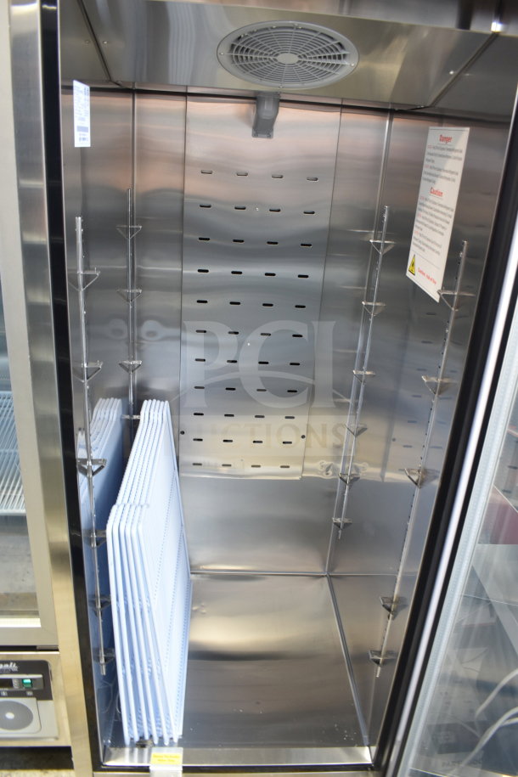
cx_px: 259
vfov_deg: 67.4
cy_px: 388
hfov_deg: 47.9
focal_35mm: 27
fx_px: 583
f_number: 3.5
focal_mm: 18
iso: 560
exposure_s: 1/30
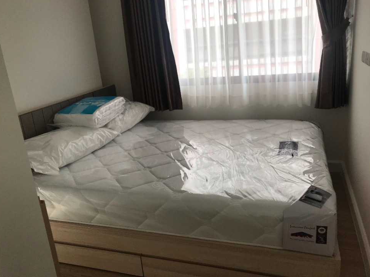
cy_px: 134
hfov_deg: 61.7
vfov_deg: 48.2
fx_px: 310
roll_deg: +6.4
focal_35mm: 29
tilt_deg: -17.0
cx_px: 187
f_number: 1.8
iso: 32
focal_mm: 3.99
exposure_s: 1/100
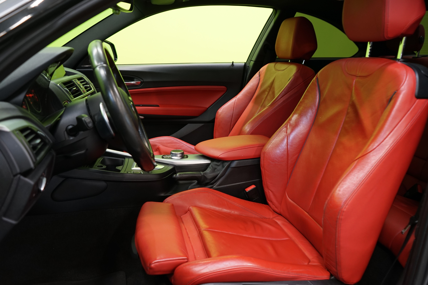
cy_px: 142
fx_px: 333
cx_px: 214
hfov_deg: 65.5
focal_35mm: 28
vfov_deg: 46.4
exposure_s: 1/15
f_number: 4.5
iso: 800
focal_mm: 28
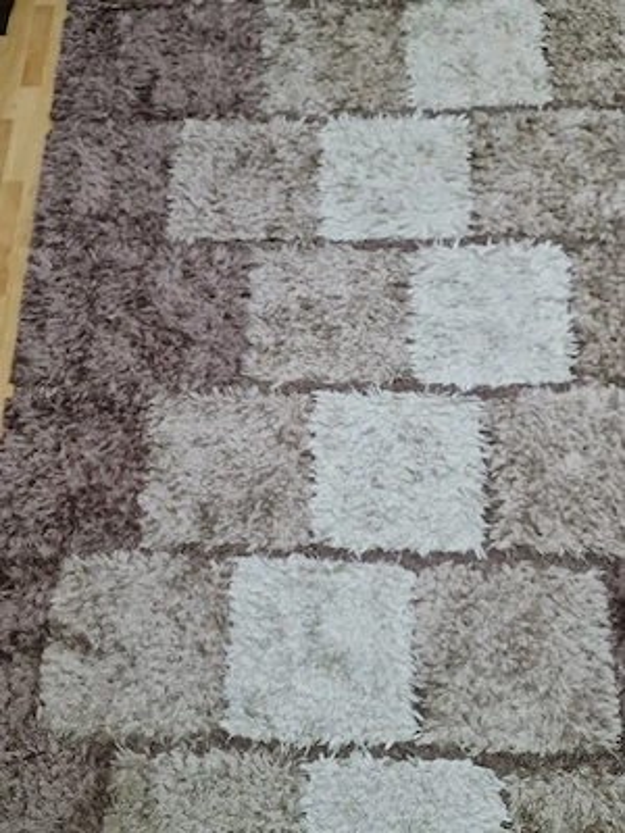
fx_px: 602
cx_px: 312
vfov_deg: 69.4
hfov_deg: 54.9
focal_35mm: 25
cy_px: 416
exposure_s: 1/33
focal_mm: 7
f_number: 1.8
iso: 640
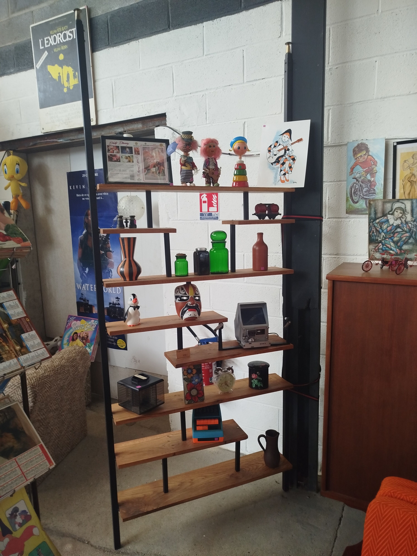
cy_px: 278
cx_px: 208
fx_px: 385
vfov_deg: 71.6
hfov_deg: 56.8
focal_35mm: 24
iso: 500
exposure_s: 1/33
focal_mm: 5.31
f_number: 1.7
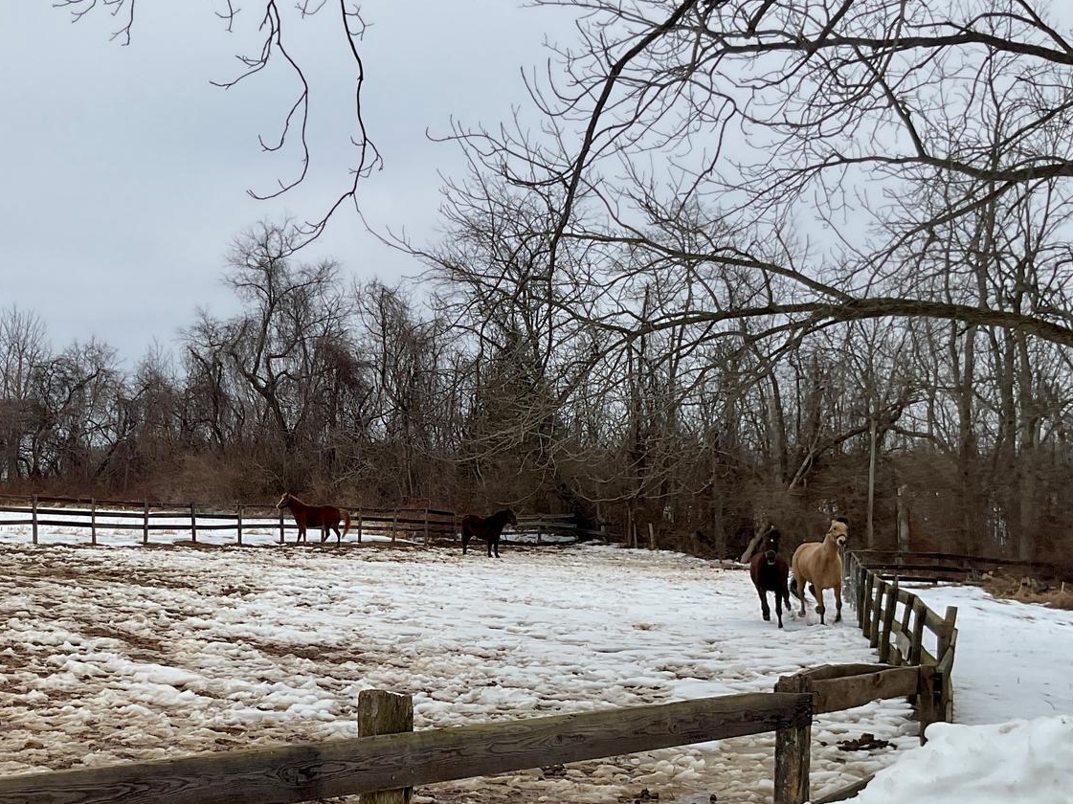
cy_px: 583
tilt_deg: -1.7
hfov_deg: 35.7
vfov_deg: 27.2
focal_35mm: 53
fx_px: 1642
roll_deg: -0.9
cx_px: 332
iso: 16
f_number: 1.8
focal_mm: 3
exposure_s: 1/2058
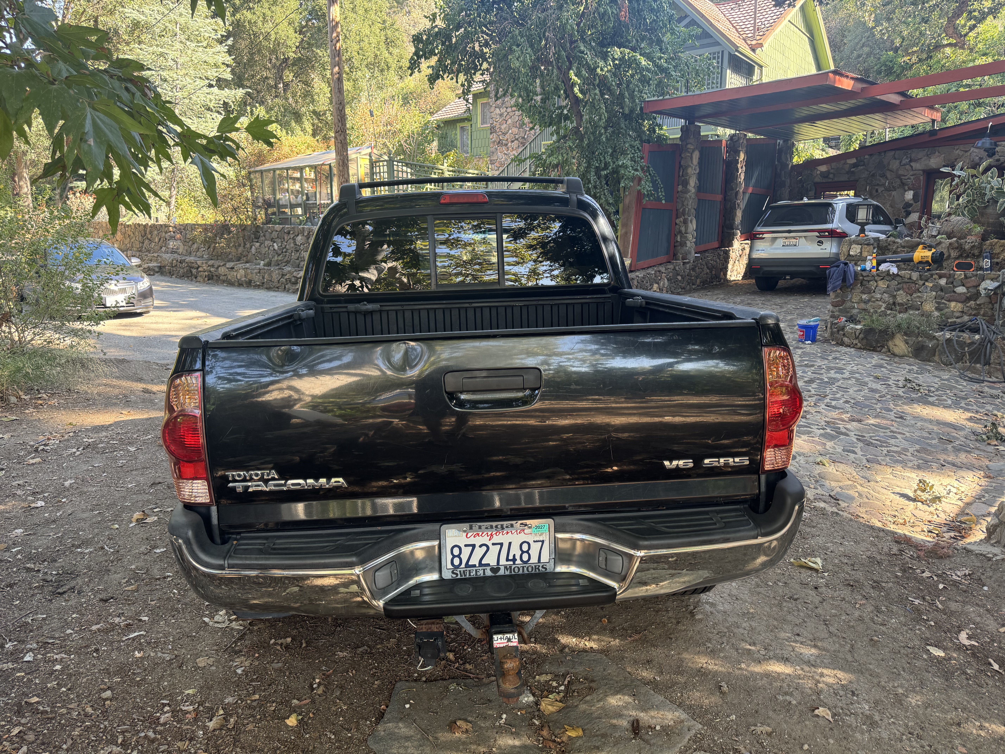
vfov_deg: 56.8
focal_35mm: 24
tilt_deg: -11.1
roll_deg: -0.6
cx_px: 502
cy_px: 377
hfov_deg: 71.6
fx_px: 697
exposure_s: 1/144
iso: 100
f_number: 1.78
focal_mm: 6.76
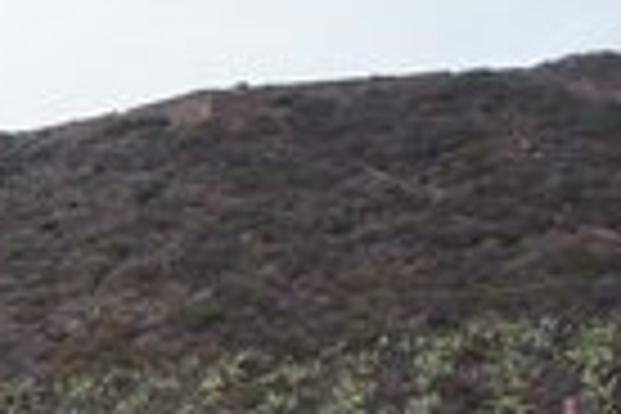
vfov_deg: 11.8
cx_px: -788
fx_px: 1915
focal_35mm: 111
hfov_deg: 14.0
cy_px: 614
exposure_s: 1/500
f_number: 7.1
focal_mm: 16
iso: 200
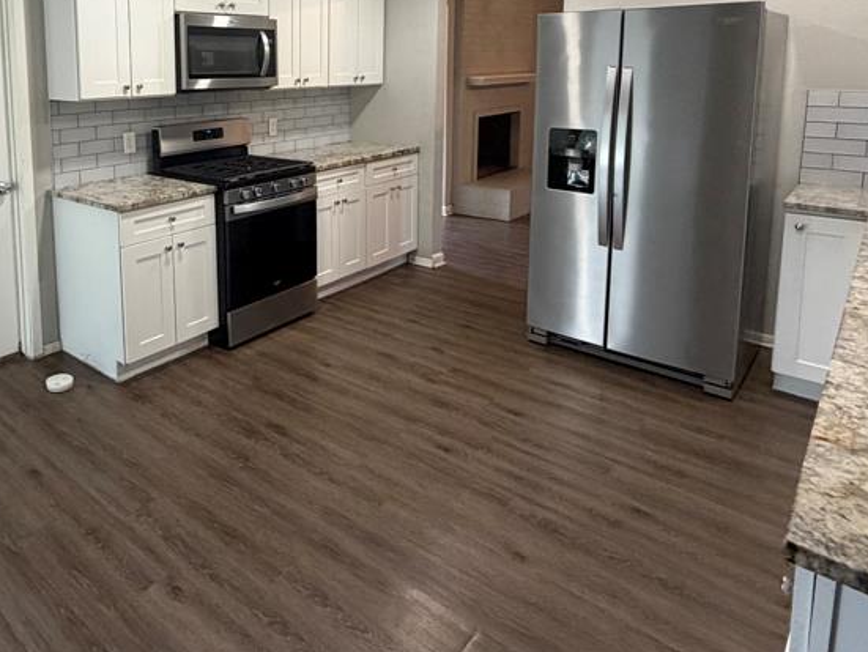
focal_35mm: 26
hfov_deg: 63.7
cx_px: 227
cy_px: 140
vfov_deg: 50.3
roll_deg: +0.7
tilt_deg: -6.3
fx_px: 652
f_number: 2.2
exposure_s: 1/60
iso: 200
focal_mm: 2.22
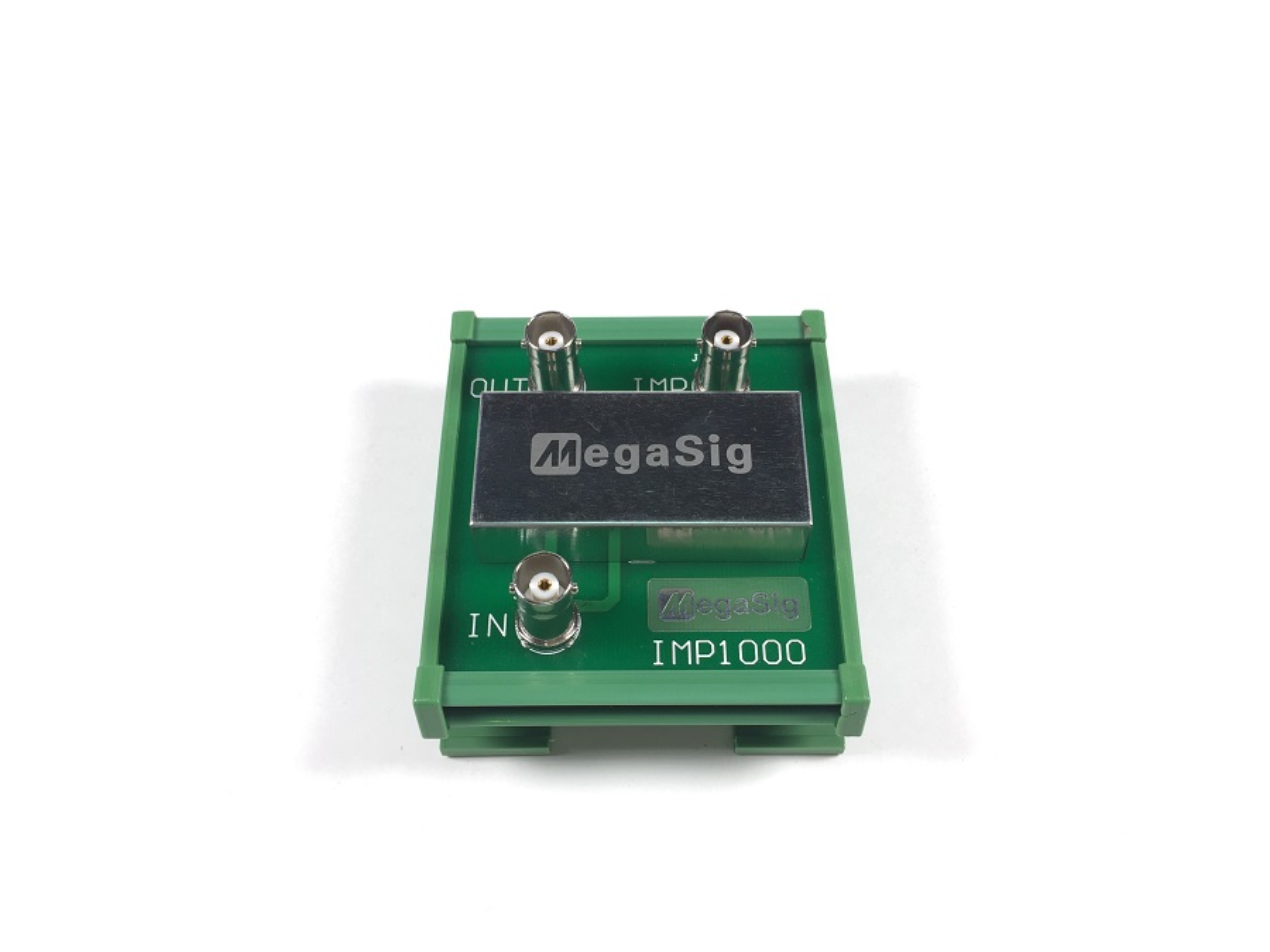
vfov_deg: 48.2
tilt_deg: -61.5
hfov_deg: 61.7
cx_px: 635
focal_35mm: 29
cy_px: 476
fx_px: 1064
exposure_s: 1/100
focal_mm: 4.15
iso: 40
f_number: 2.2
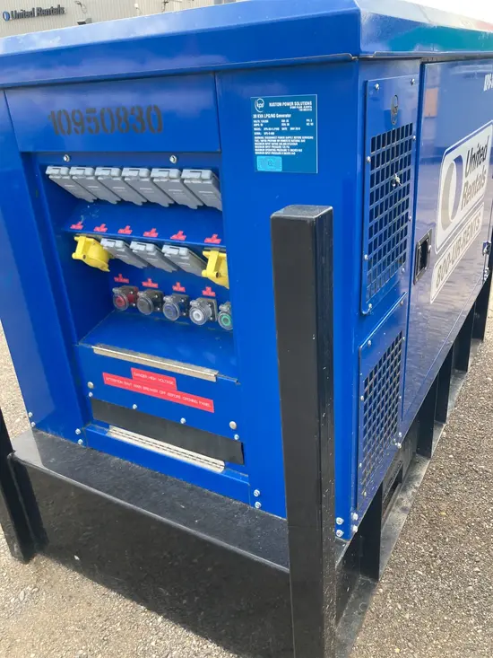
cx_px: 246
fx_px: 532
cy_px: 329
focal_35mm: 28
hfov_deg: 49.8
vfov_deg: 63.4
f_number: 1.8
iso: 20
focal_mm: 3.99
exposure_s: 1/200
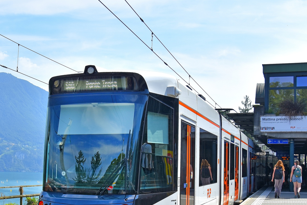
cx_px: 112
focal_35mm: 55
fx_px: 468
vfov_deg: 24.5
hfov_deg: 36.1
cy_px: 142
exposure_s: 1/500
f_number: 8
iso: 160
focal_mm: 21
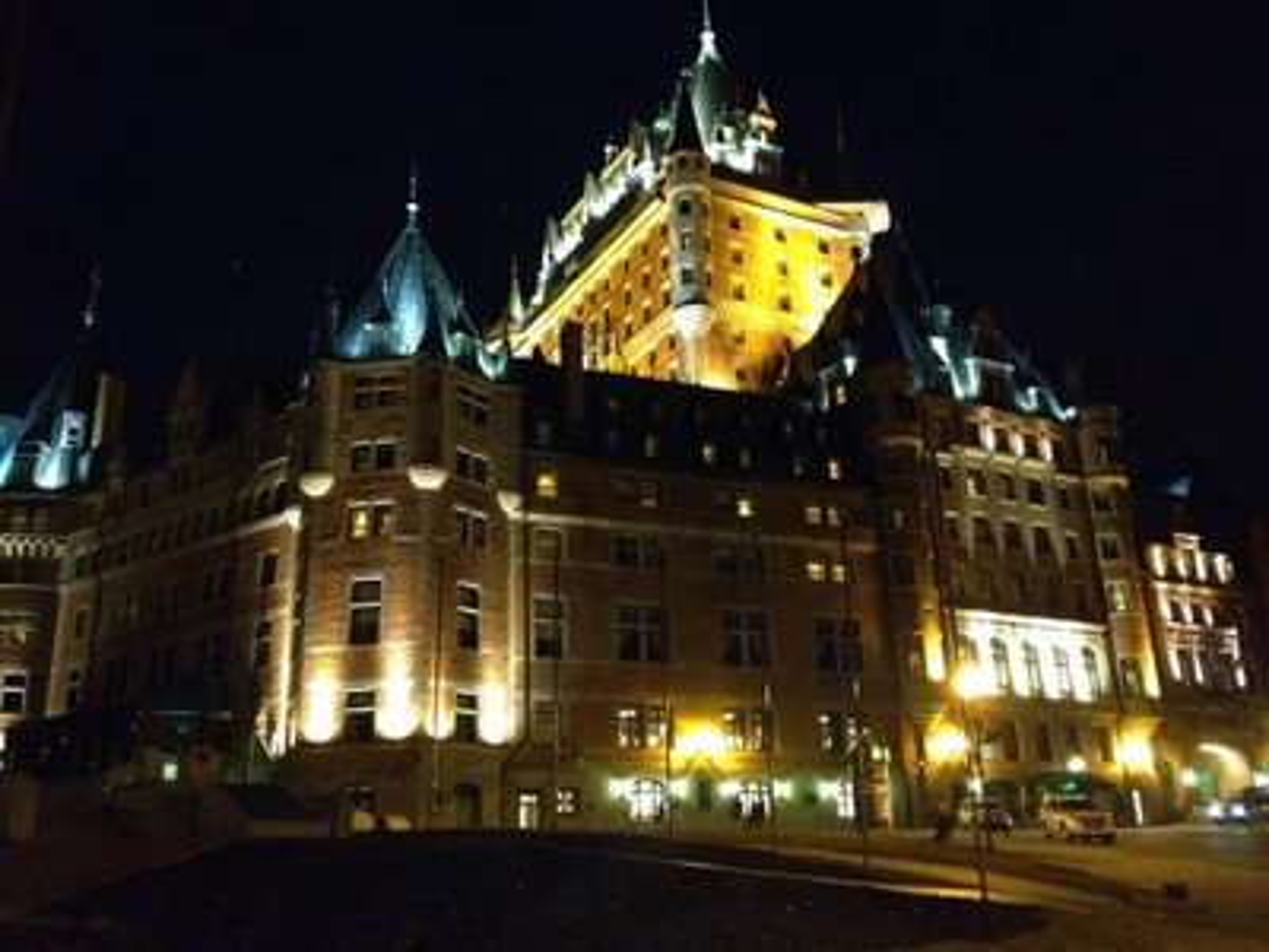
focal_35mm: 35
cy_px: 476
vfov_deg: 40.7
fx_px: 1283
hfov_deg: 52.6
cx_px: 634
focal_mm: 4.28
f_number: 2.4
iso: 800
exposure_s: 1/16
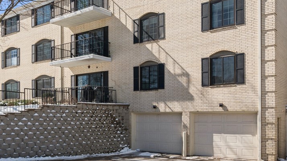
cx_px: 70
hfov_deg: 48.5
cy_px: 46
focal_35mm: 40
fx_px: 304
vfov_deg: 29.4
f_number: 8
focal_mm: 16
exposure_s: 1/2000
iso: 400
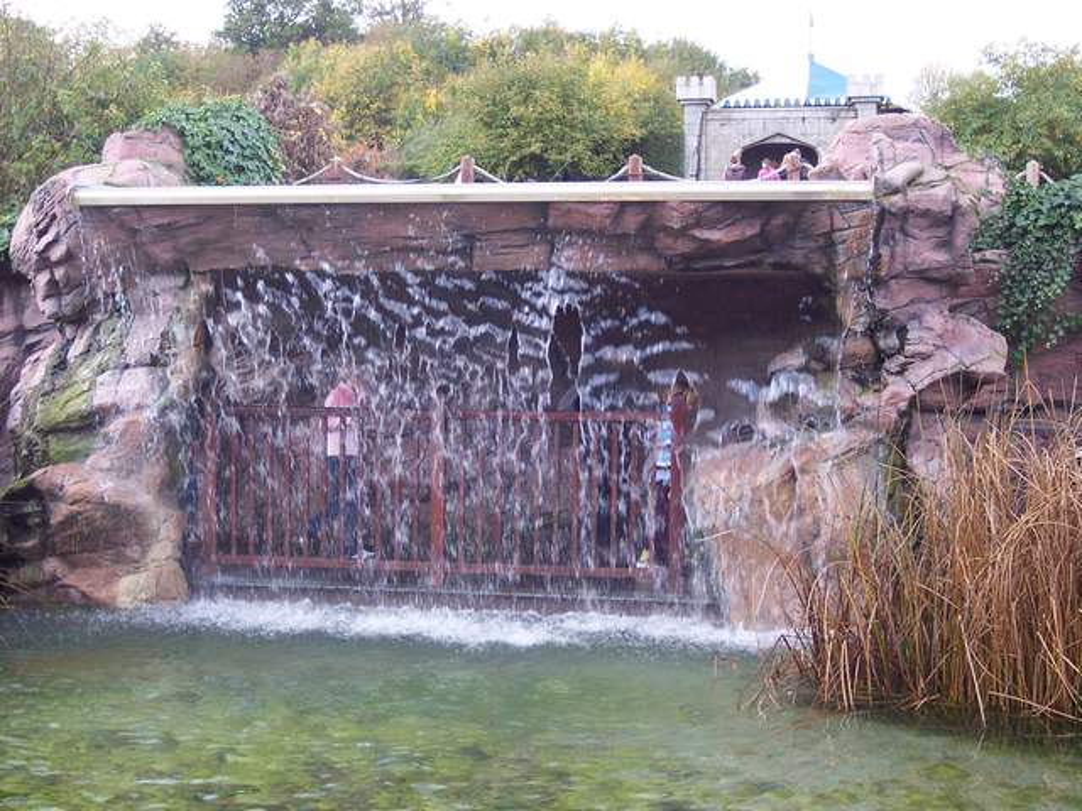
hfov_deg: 37.5
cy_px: 406
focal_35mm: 51
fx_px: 1594
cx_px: 541
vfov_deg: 28.6
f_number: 3.4
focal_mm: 10.7
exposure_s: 1/125
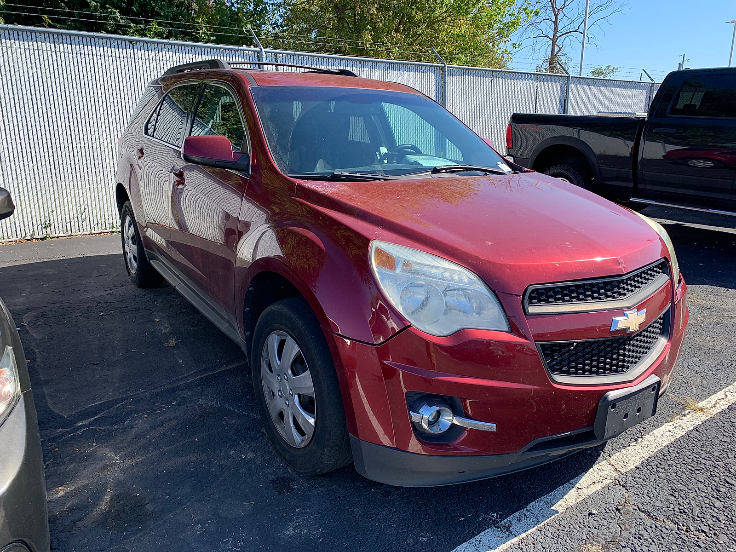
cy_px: 276
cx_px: 368
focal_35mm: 26
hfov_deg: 67.3
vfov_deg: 53.1
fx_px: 553
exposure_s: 1/856
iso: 25
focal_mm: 4.25
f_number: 1.8
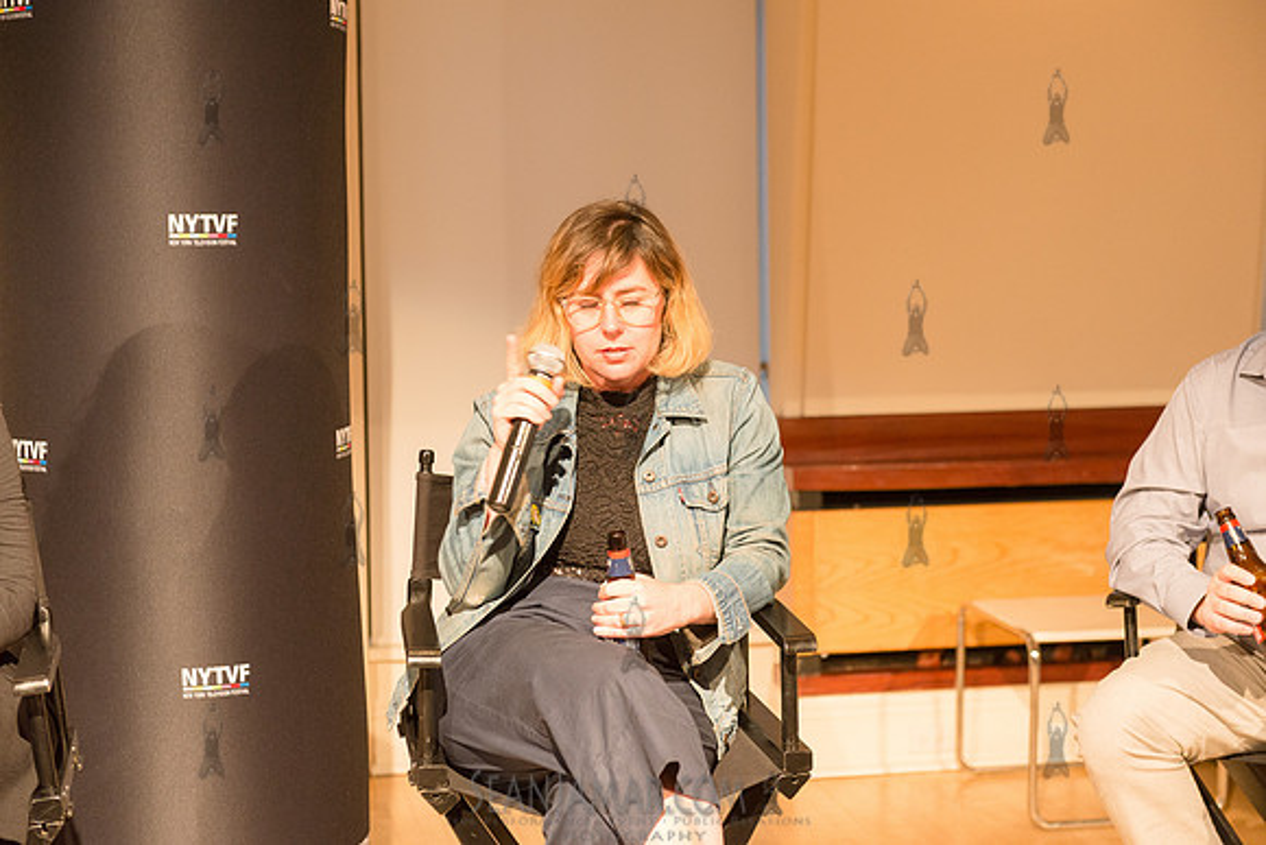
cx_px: 633
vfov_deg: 19.5
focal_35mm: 70
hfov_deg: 28.8
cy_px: 422
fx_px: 2462
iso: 2500
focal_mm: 70
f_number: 4
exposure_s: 1/125
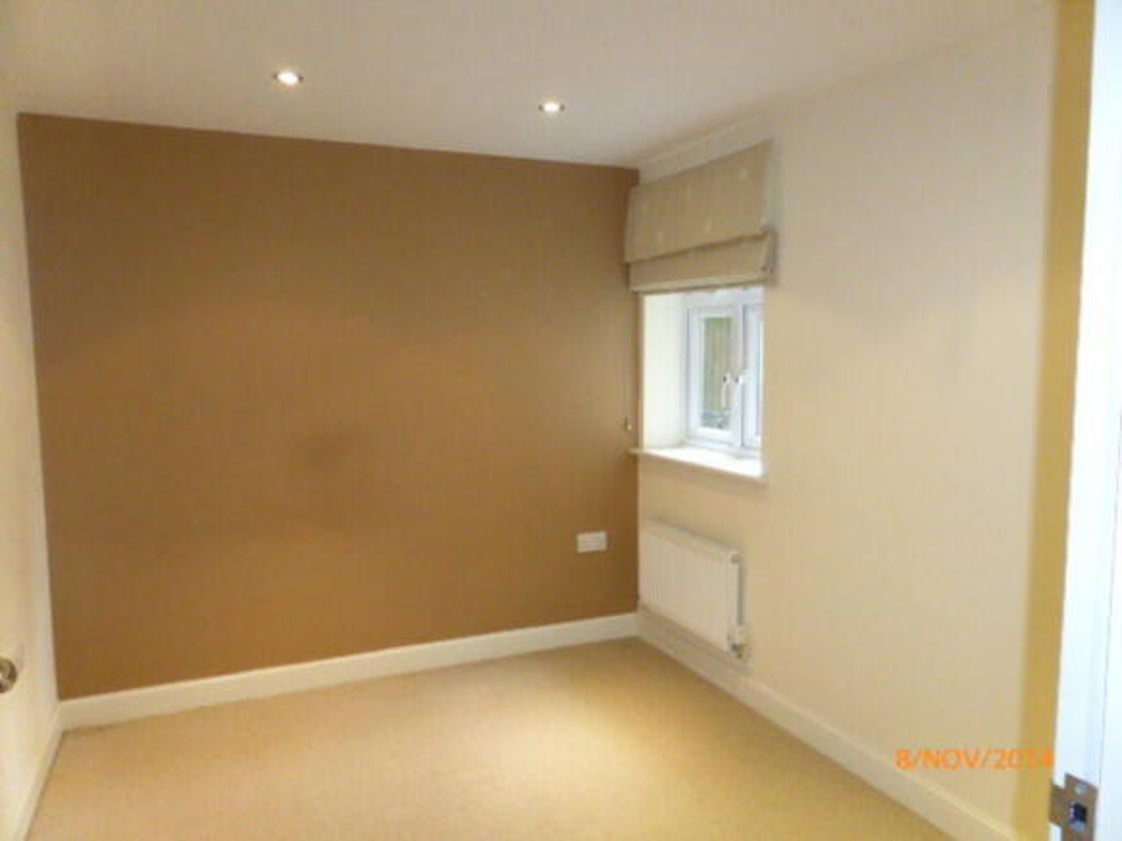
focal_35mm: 25
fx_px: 810
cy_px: 420
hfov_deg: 69.4
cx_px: 561
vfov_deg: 54.9
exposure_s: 1/60
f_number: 3.3
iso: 800
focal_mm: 4.3
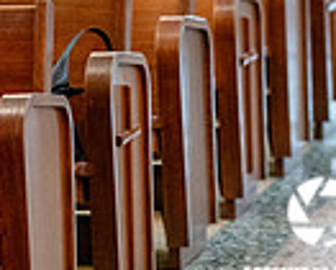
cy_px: -135
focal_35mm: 352
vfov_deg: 4.4
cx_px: 326
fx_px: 3503
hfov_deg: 5.5
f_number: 2
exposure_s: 1/125
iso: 2000
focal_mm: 85
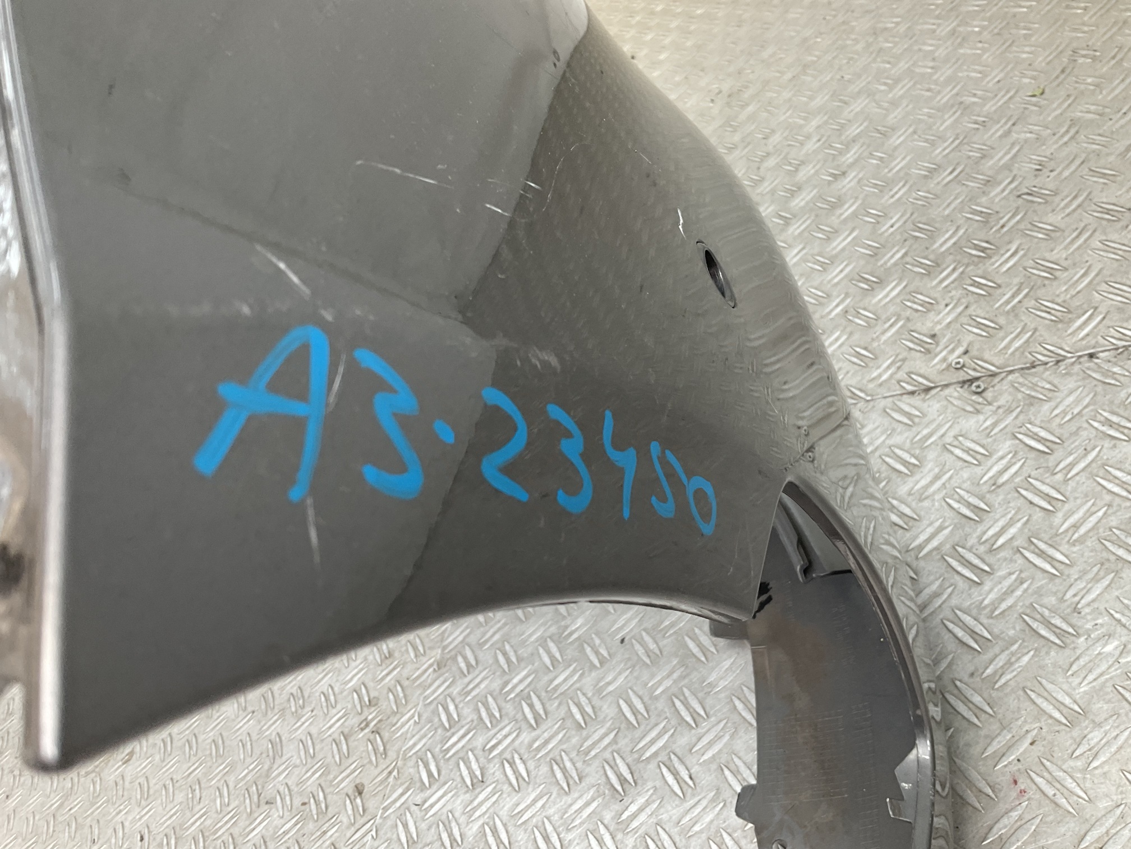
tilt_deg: -36.6
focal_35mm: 29
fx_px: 948
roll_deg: +40.0
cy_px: 424
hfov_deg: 61.7
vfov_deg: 48.2
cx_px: 566
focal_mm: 3
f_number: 1.8
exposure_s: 1/100
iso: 32
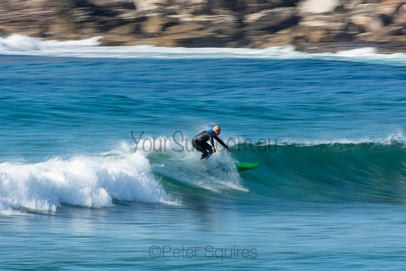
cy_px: 136
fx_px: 6768
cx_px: 203
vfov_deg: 2.3
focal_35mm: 600
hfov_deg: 3.4
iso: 100
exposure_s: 1/20
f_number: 22
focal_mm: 400
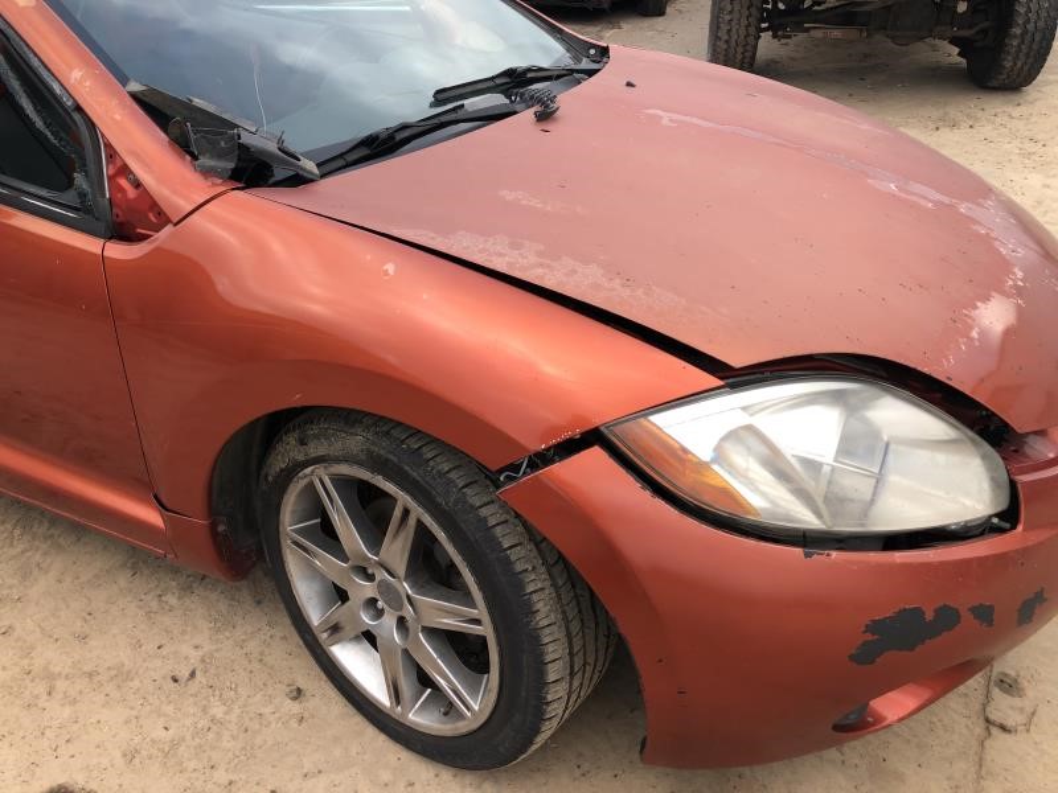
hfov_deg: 63.4
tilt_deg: -33.1
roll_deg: +0.4
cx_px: 529
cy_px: 396
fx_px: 856
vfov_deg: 49.7
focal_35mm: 28
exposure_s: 1/120
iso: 32
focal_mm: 3.99
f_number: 1.8
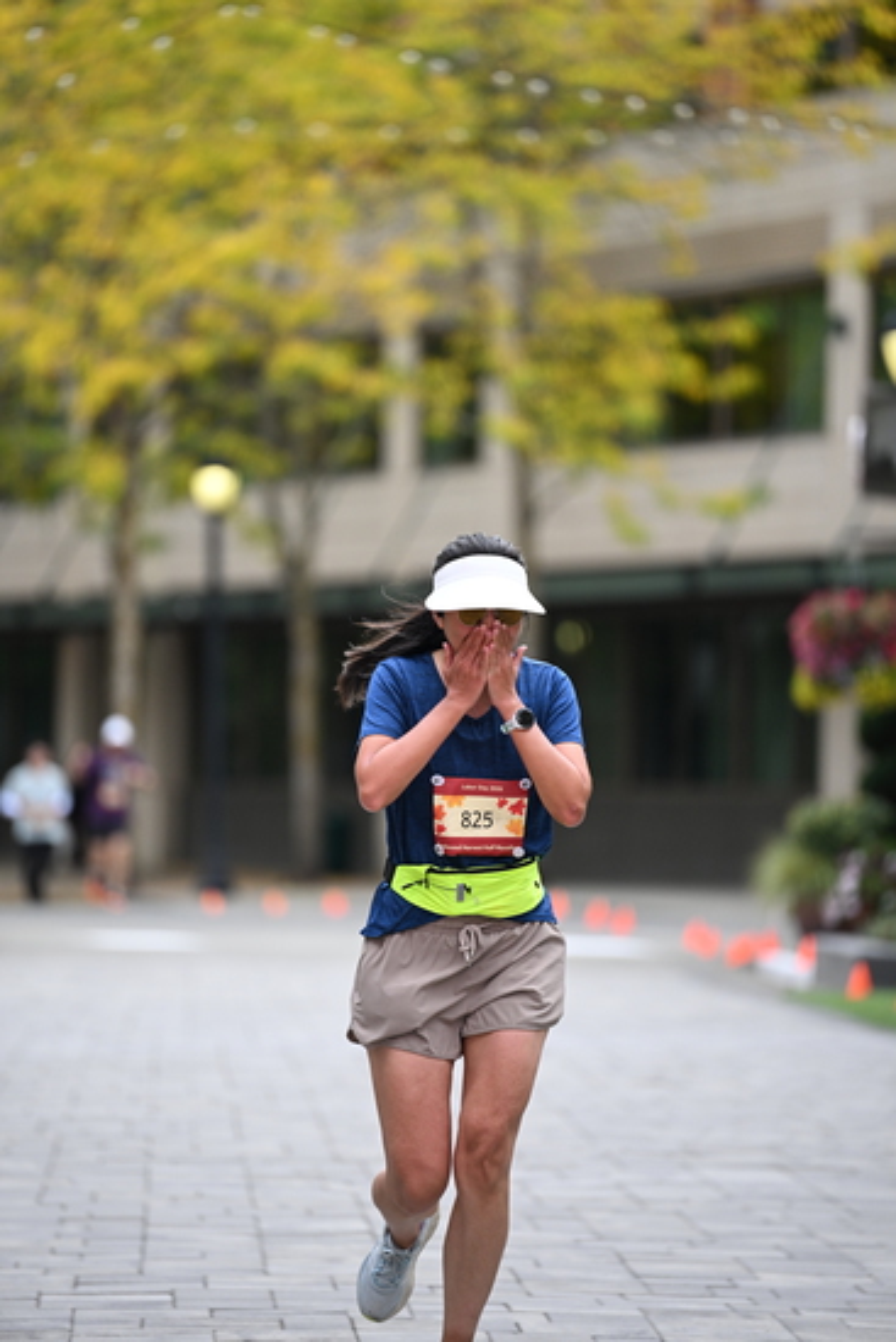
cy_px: 671
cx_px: 448
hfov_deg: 6.9
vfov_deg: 10.3
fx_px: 7461
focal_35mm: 200
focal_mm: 200
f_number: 2.8
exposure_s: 1/2500
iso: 640
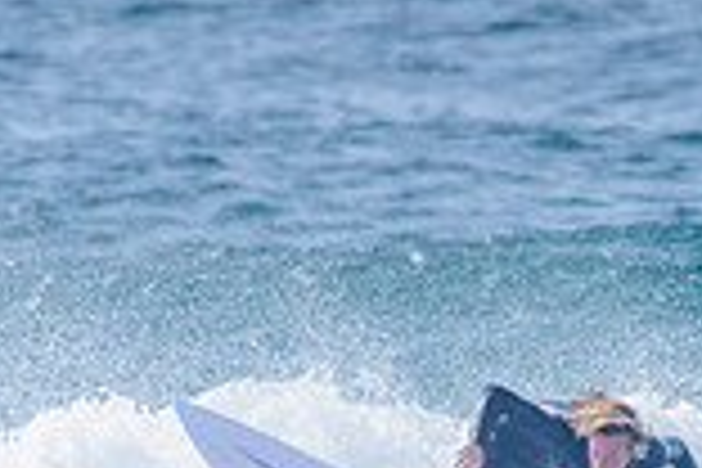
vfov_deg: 0.6
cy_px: 644
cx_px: 693
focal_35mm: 2273
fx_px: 44320
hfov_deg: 0.9
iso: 180
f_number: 5.6
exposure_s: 1/2000
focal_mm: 500
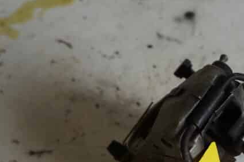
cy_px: 167
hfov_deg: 25.7
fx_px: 516
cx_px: 221
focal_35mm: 76
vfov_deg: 17.4
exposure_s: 1/60
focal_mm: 21
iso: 125
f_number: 4
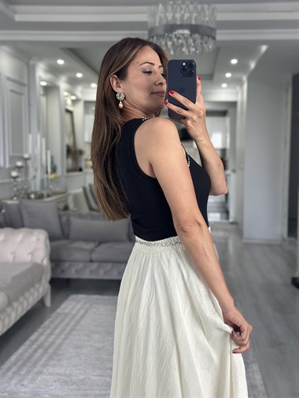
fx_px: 552
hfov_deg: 30.3
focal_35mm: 48
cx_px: 150
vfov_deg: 39.6
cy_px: 199
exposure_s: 1/60
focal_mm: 6.86
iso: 200
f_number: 1.78
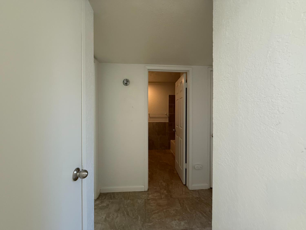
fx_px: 124
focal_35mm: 14
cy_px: 115
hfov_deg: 102.1
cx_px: 153
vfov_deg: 85.7
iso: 400
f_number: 2.2
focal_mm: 2.22
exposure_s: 1/60
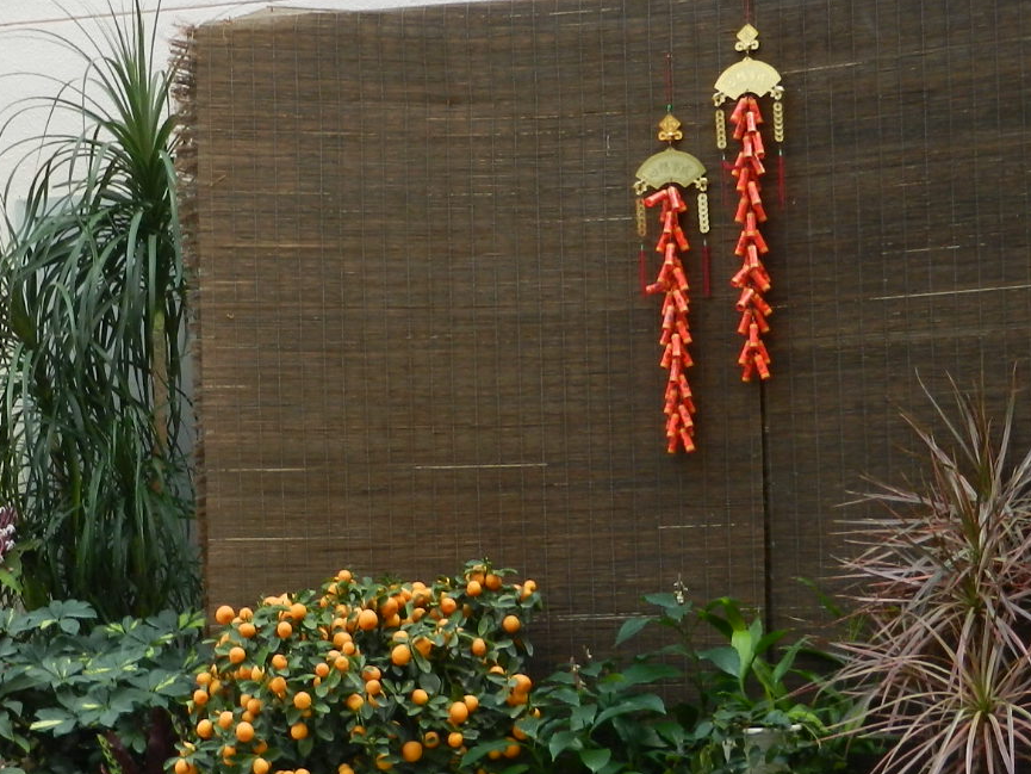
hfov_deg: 17.5
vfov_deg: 13.3
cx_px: 178
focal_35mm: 111
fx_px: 3306
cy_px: 596
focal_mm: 10.9
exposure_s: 1/80
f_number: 4.5
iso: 160
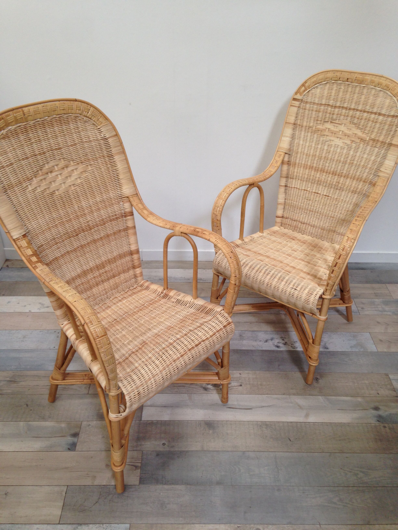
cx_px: 199
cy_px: 265
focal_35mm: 33
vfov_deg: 55.4
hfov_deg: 42.9
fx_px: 506
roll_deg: -1.1
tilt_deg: -35.3
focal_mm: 4.12
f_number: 2.4
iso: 50
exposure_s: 1/30
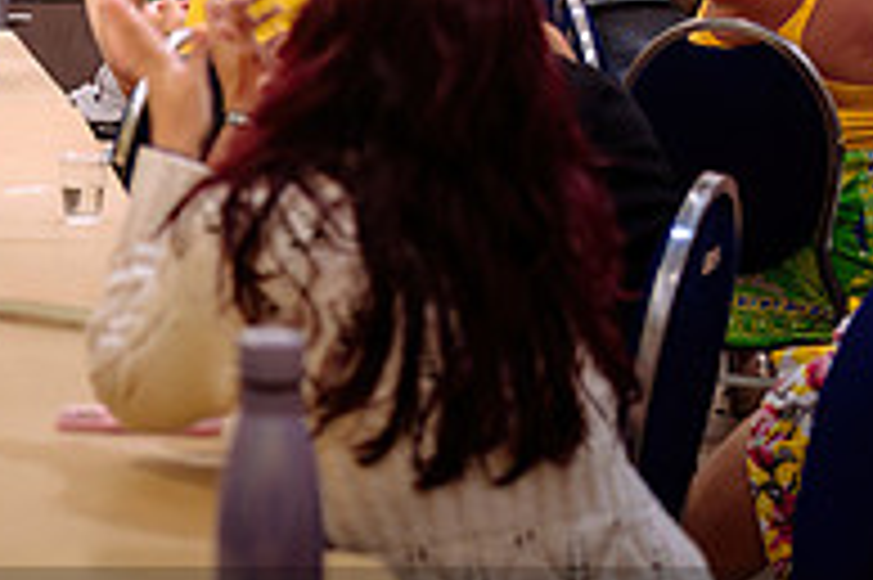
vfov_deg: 8.7
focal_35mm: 156
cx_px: -410
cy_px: -13
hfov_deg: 12.6
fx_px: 3780
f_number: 3.2
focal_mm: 46
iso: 400
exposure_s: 1/100
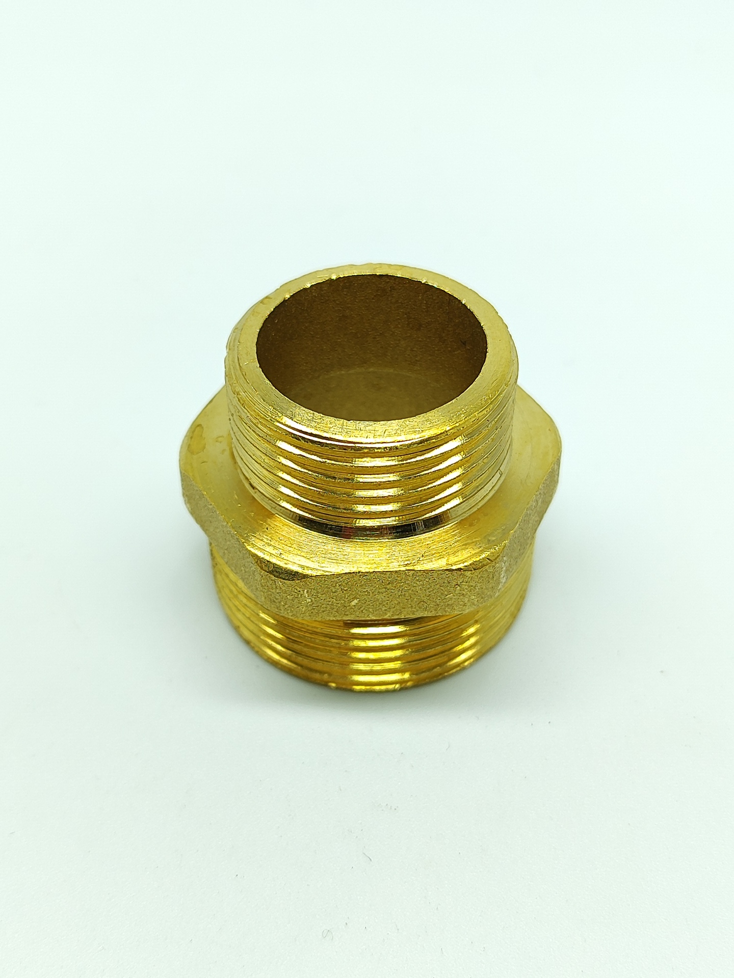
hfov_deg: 56.8
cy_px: 489
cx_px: 367
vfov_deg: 71.6
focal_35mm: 24
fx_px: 679
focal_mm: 5.89
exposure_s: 1/160
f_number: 1.89
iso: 160
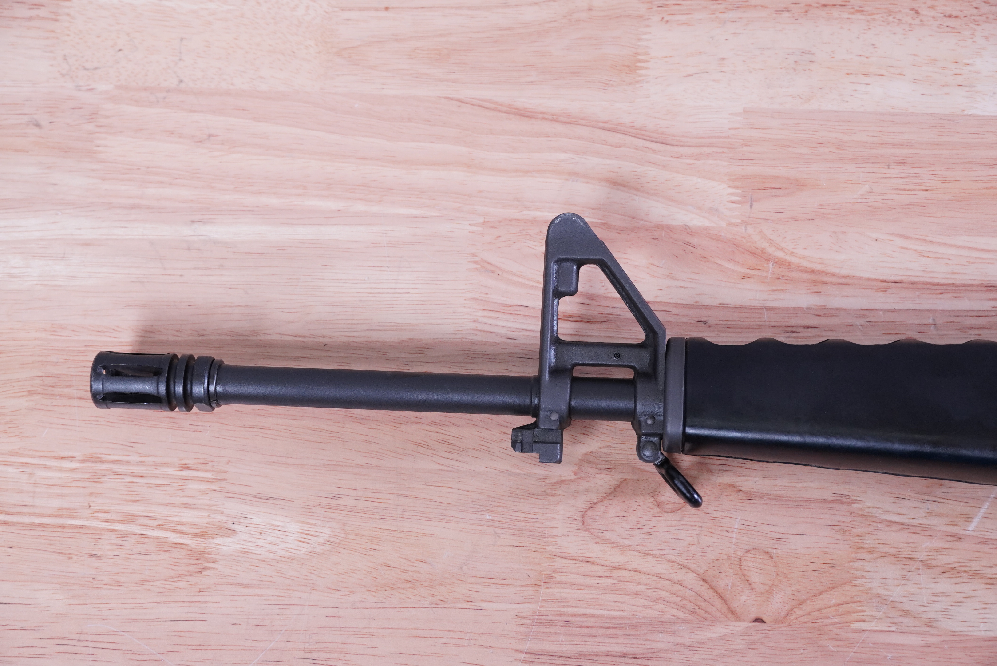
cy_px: 333
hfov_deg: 31.9
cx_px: 498
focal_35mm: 63
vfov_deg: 21.6
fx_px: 1746
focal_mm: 42
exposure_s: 1/125
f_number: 5.6
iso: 1000
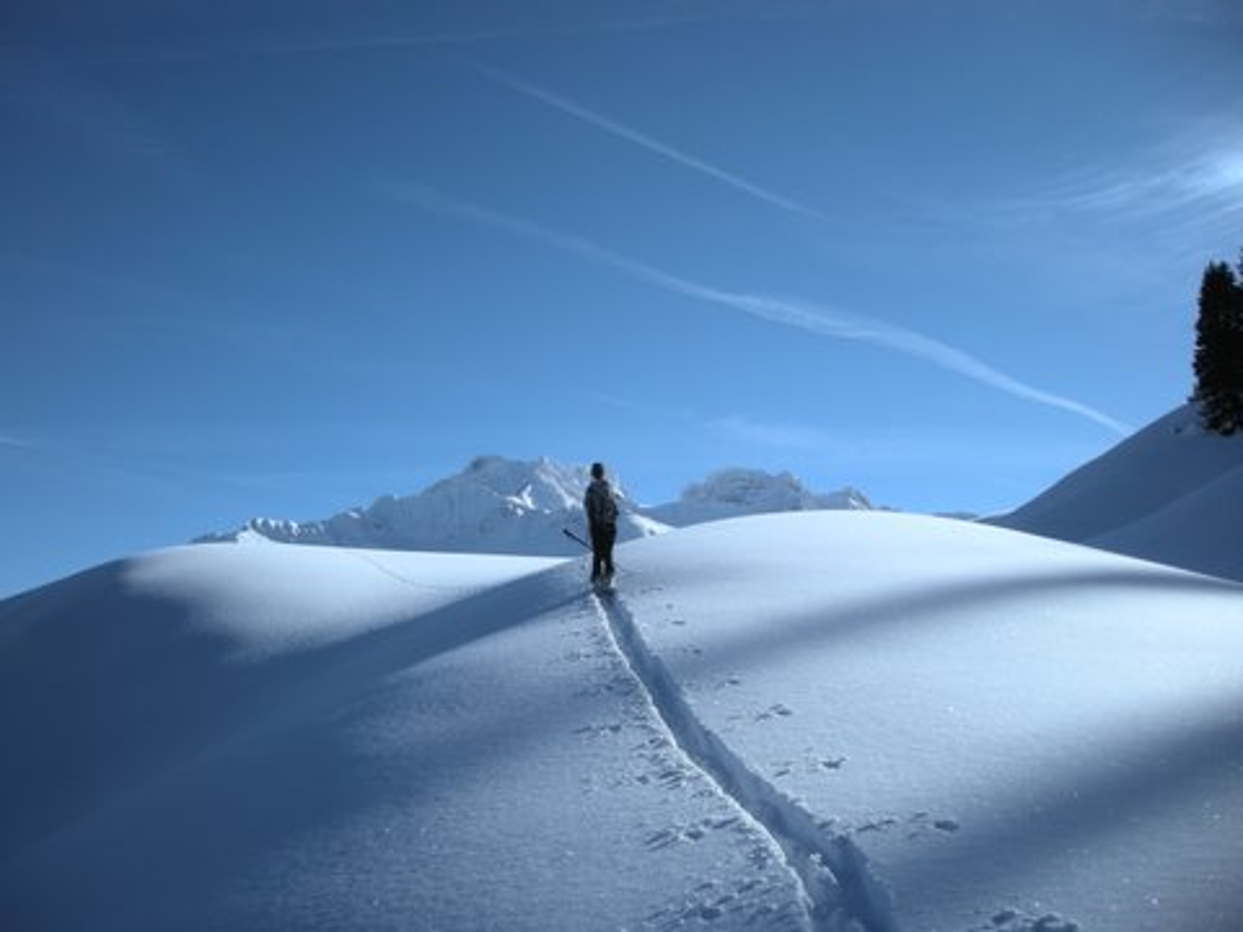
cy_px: 466
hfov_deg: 52.6
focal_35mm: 35
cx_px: 622
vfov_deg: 40.7
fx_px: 1257
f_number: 5.7
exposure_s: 1/457
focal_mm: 5.7
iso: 50
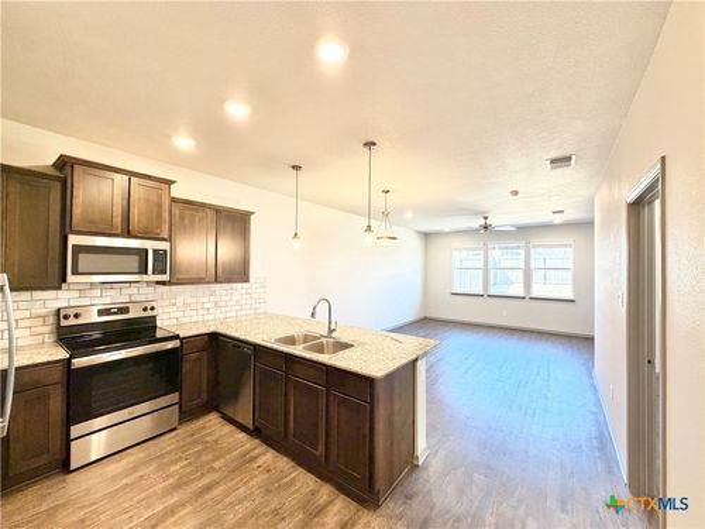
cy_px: 264
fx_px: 285
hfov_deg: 102.1
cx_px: 352
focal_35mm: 14
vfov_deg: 85.7
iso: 320
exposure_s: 1/60
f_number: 2.2
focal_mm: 2.22
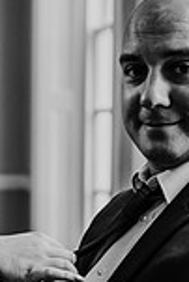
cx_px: -94
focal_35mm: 134
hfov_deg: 9.9
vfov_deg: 15.2
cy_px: 224
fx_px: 1053
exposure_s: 1/160
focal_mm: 35
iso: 450
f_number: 1.8
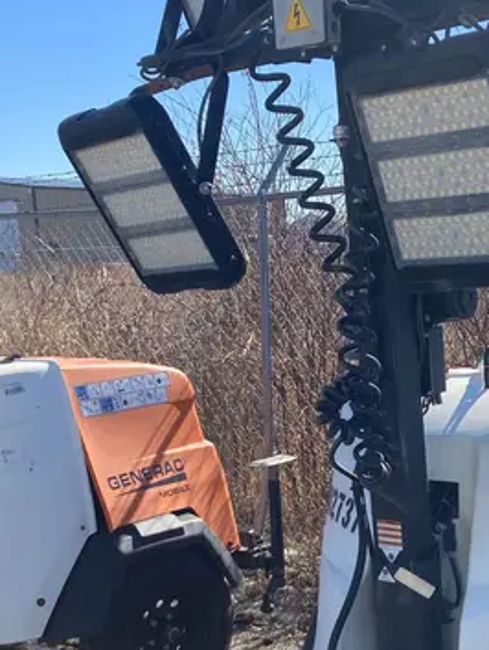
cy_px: 475
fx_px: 1091
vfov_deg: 32.7
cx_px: 443
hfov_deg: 24.5
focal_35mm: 58
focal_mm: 3.99
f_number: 1.8
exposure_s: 1/1656
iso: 20
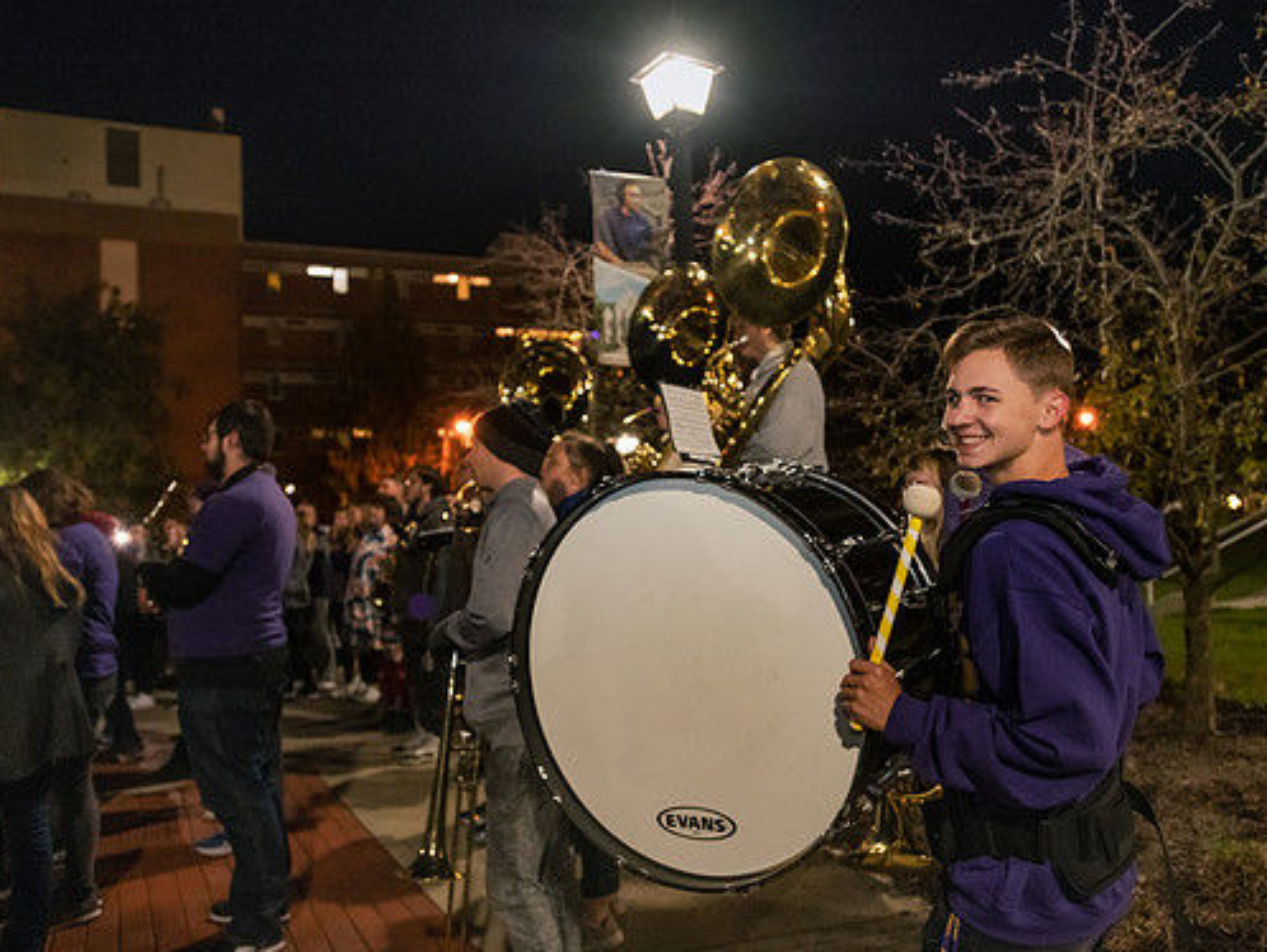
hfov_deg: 63.4
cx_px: 667
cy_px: 470
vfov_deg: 49.8
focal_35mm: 28
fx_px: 1025
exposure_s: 1/30
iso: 6400
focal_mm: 25
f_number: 3.5
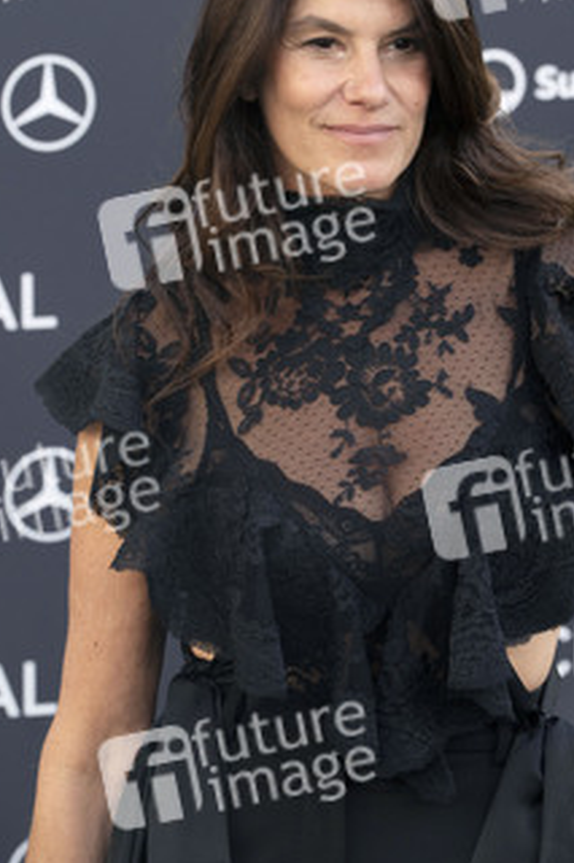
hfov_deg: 5.5
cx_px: 315
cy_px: 361
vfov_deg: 8.2
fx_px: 5985
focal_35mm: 250
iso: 800
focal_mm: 200
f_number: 6.3
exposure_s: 1/640
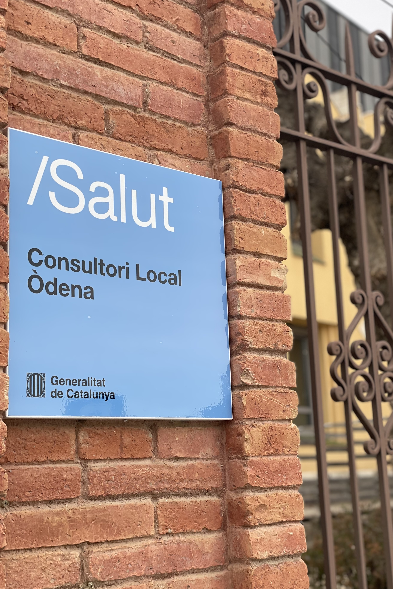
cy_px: 290
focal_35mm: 55
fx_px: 901
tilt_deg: +12.5
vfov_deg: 36.2
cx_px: 202
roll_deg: +3.8
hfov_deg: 24.6
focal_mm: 6
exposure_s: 1/122
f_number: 2
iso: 25
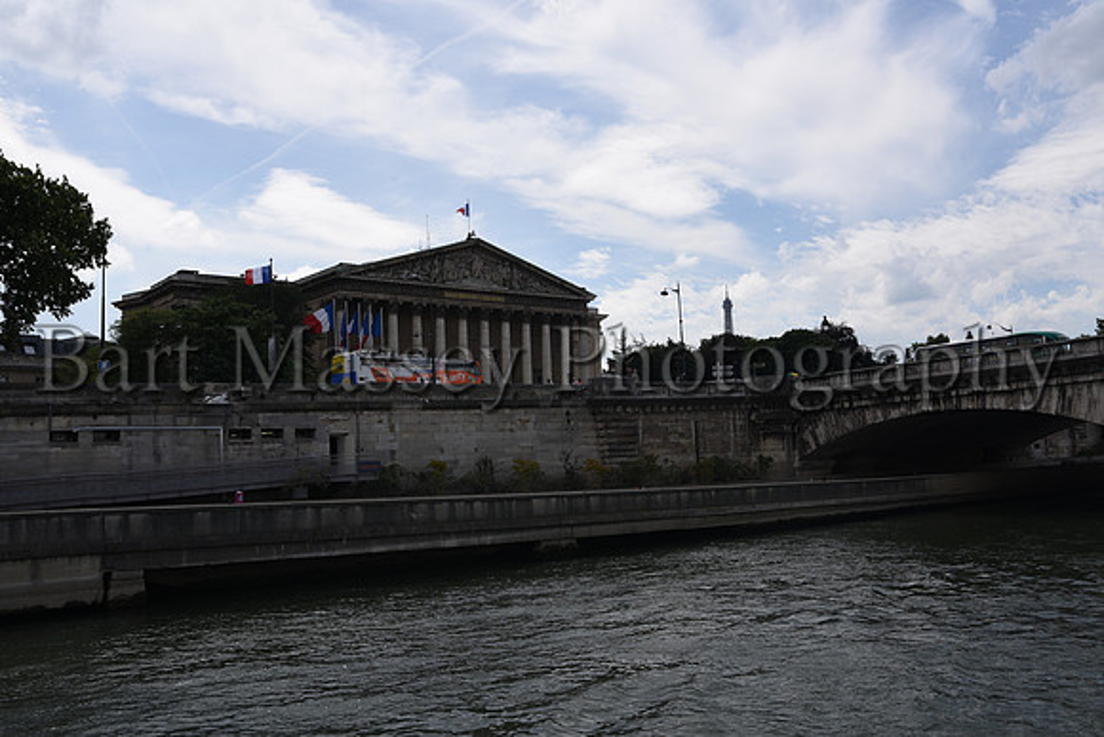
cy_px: 368
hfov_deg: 58.7
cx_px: 552
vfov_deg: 41.1
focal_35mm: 32
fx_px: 982
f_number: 11
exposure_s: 1/125
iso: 64
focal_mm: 32
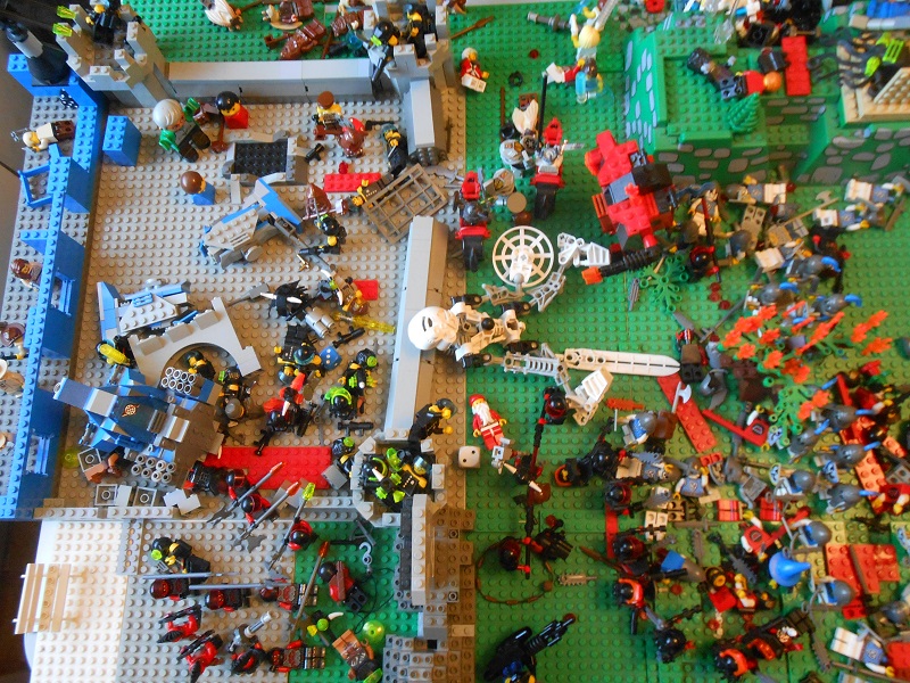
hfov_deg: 60.0
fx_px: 789
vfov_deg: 46.8
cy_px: 342
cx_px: 455
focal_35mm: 30
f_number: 3.8
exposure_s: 1/5
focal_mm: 5.3
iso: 400
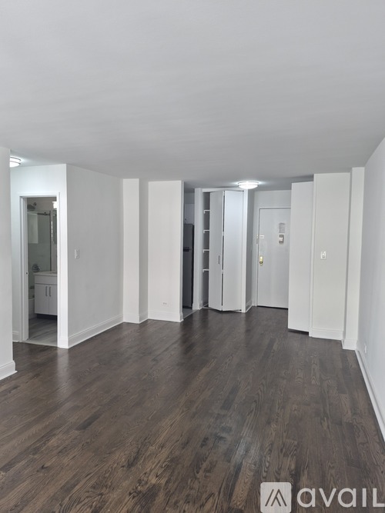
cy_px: 256
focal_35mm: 23
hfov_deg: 58.9
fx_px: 341
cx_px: 192
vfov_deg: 73.9
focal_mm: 5.4
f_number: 1.8
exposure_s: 1/120
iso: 100
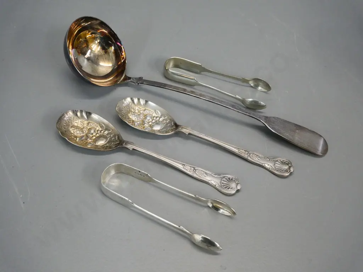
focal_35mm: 34
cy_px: 136
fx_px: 357
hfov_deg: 54.0
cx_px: 182
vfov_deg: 41.8
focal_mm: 17
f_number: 5.6
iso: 3200
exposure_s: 1/100
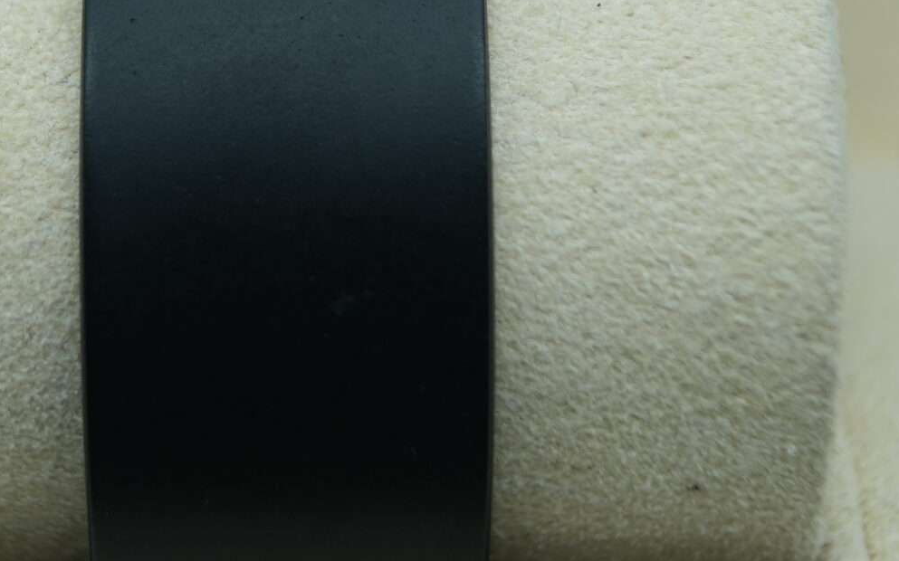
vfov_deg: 13.9
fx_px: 2253
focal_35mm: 92
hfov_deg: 22.5
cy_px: -69
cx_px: 288
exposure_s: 1/250
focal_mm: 35
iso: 400
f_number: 5
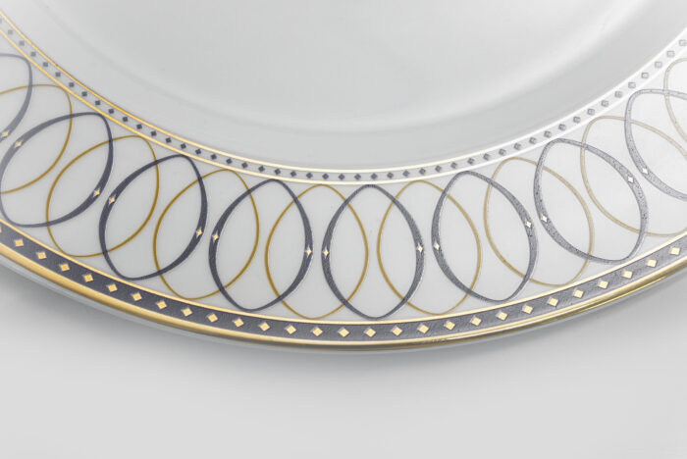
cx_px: 344
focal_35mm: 70
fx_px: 1337
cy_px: 230
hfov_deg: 28.8
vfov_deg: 19.5
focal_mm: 70
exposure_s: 1/100
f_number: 13
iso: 3200
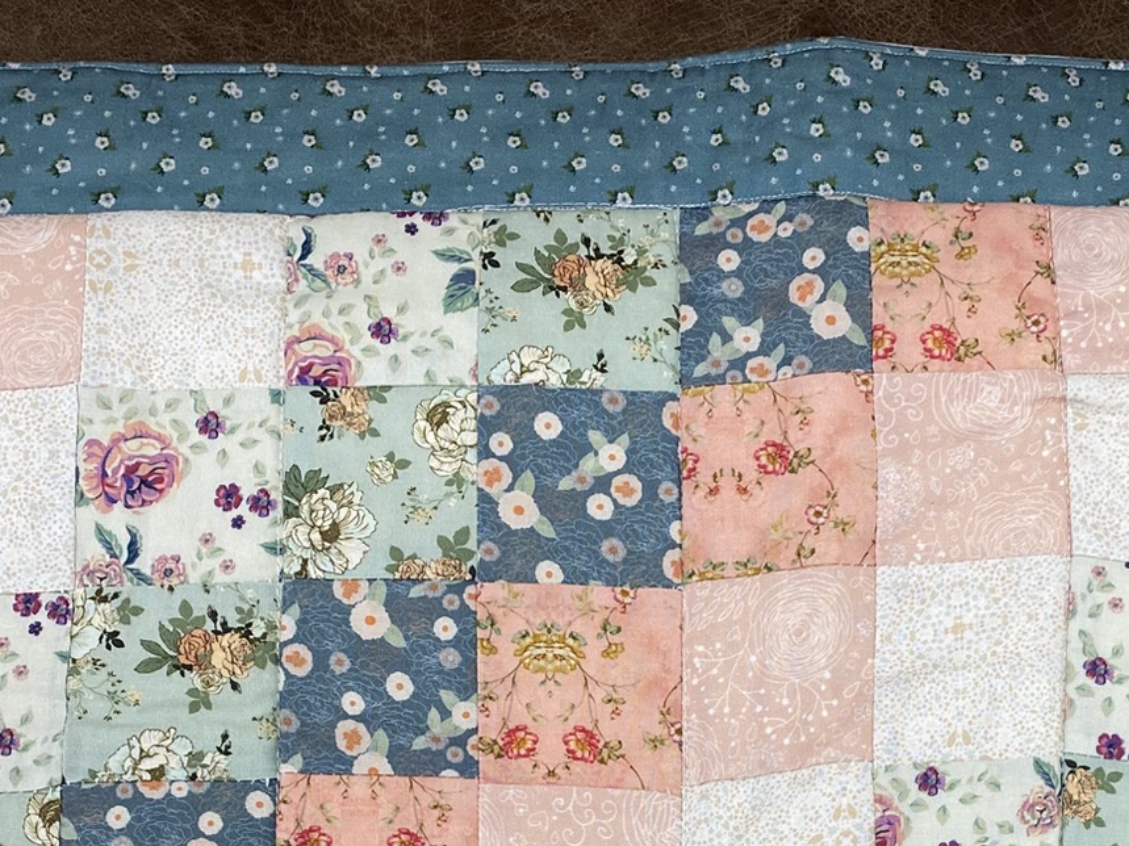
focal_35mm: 62
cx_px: 739
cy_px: 1005
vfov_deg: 21.9
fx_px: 2022
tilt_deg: -83.2
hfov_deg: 31.0
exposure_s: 1/120
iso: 80
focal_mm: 4.25
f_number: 1.8
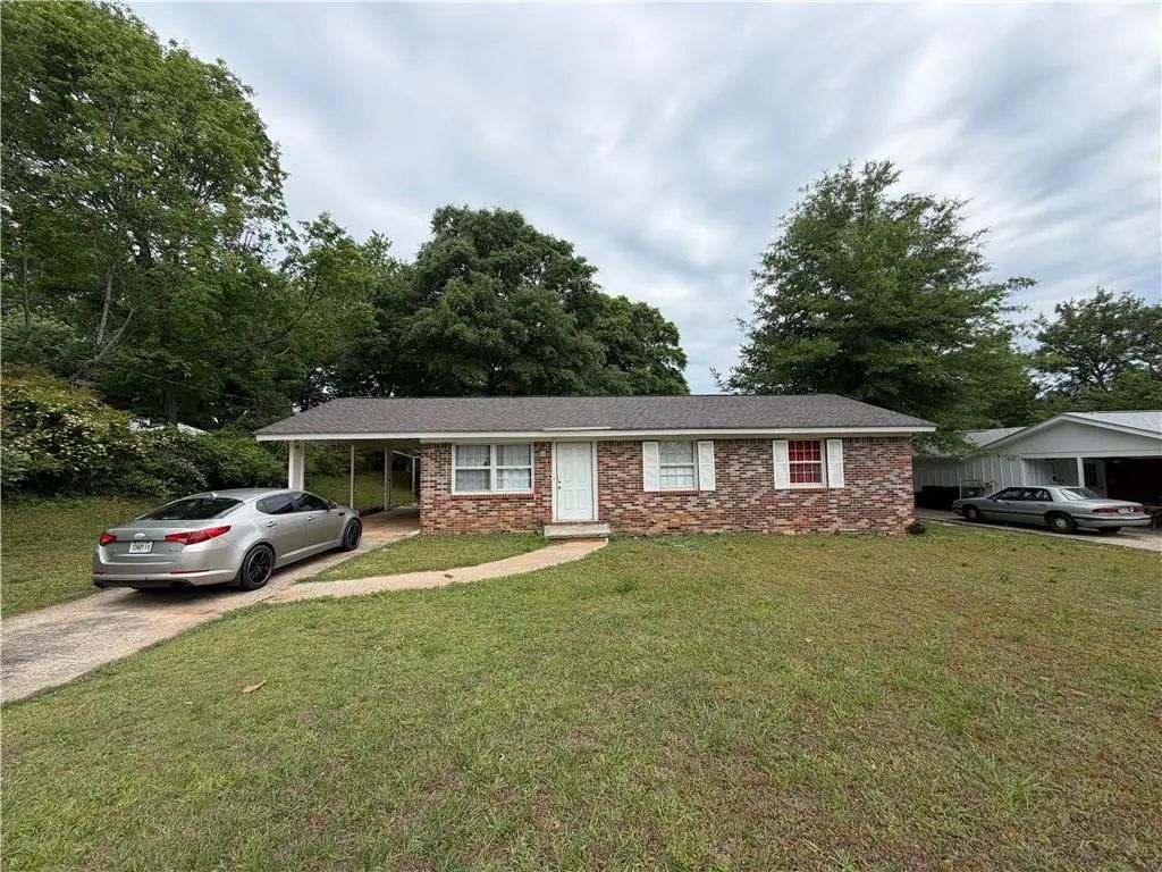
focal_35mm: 14
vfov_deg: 85.7
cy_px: 436
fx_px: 470
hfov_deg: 102.1
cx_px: 581
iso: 25
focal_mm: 2.22
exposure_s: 1/770
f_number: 2.2
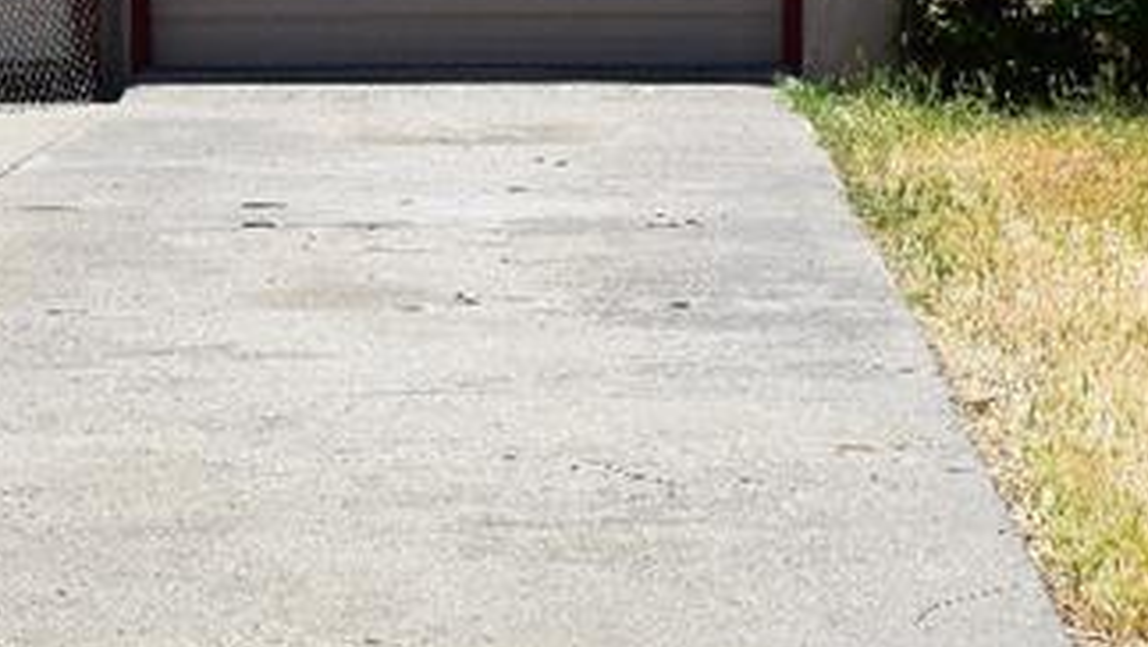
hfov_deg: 12.3
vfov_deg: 6.9
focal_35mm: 175
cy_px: 359
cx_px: 366
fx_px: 5329
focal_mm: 24
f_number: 11
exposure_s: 1/500
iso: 320
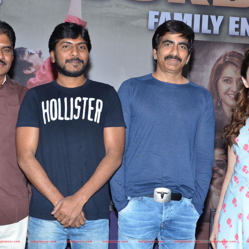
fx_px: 562
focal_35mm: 69
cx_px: 115
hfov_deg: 25.0
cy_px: 128
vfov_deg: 25.0
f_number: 6.3
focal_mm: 34
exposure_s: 1/125
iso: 500
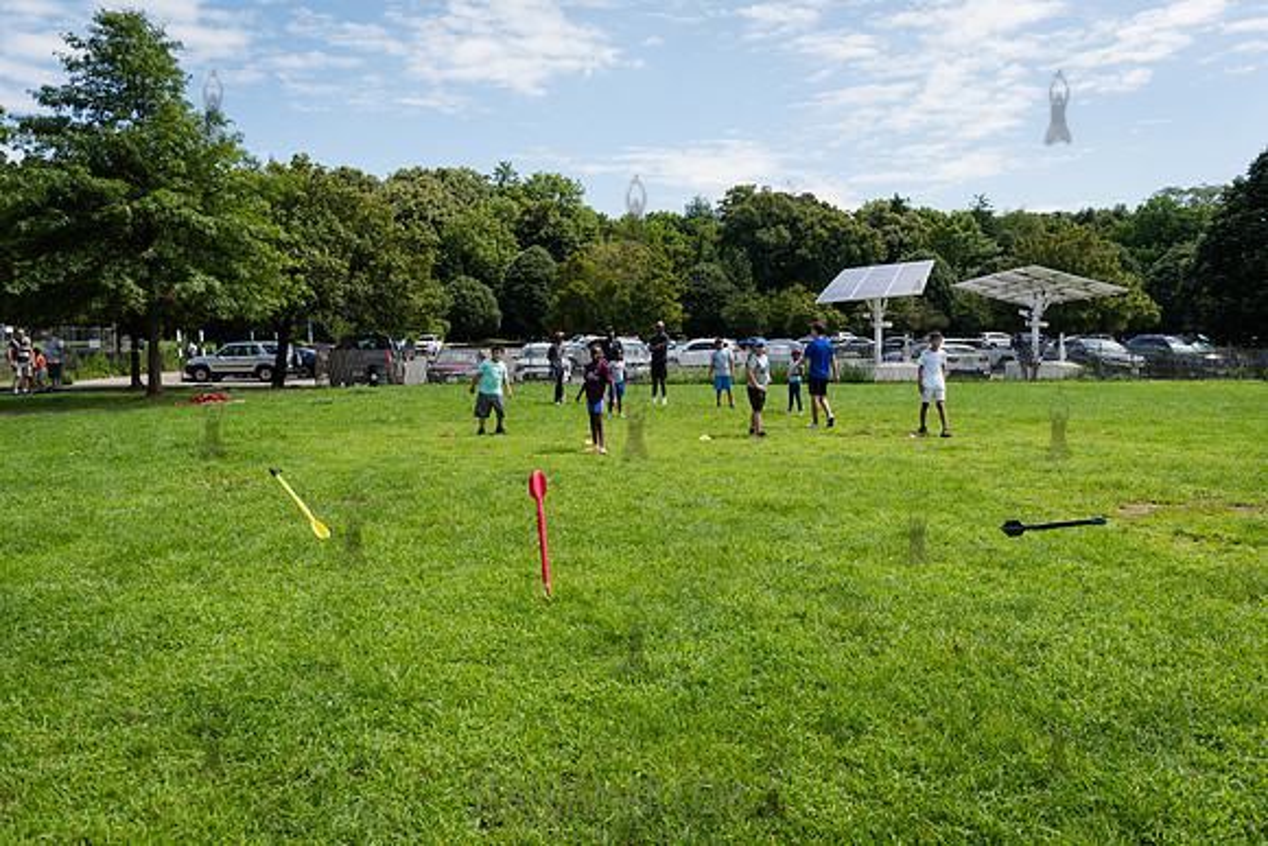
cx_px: 634
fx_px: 951
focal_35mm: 27
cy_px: 423
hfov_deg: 67.4
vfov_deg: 48.0
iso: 200
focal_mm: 27
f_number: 3.5
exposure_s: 1/1250
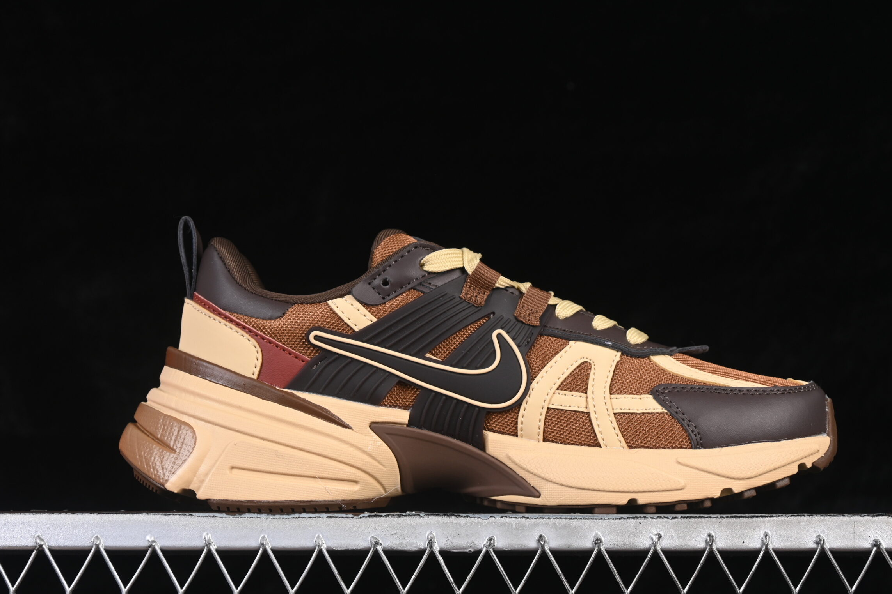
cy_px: 306
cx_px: 471
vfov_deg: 16.3
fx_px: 2081
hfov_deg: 24.2
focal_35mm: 84
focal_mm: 50
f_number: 7.1
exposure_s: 1/80
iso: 160
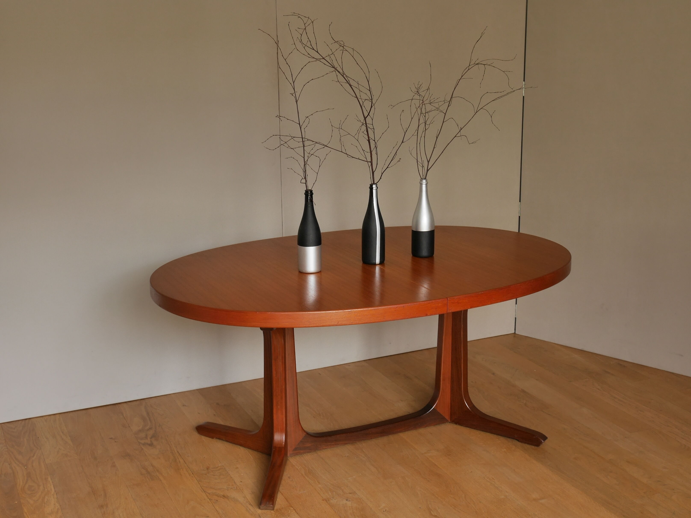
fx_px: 958
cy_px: 259
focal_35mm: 48
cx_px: 346
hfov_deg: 39.7
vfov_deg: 30.3
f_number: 5
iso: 400
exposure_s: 1/60
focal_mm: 24
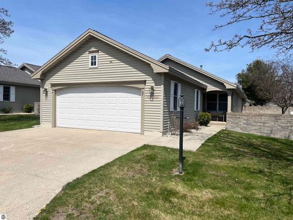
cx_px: 146
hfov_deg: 67.3
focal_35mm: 26
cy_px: 110
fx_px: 220
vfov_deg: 53.1
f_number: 1.6
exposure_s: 1/5556
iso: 50
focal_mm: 5.1
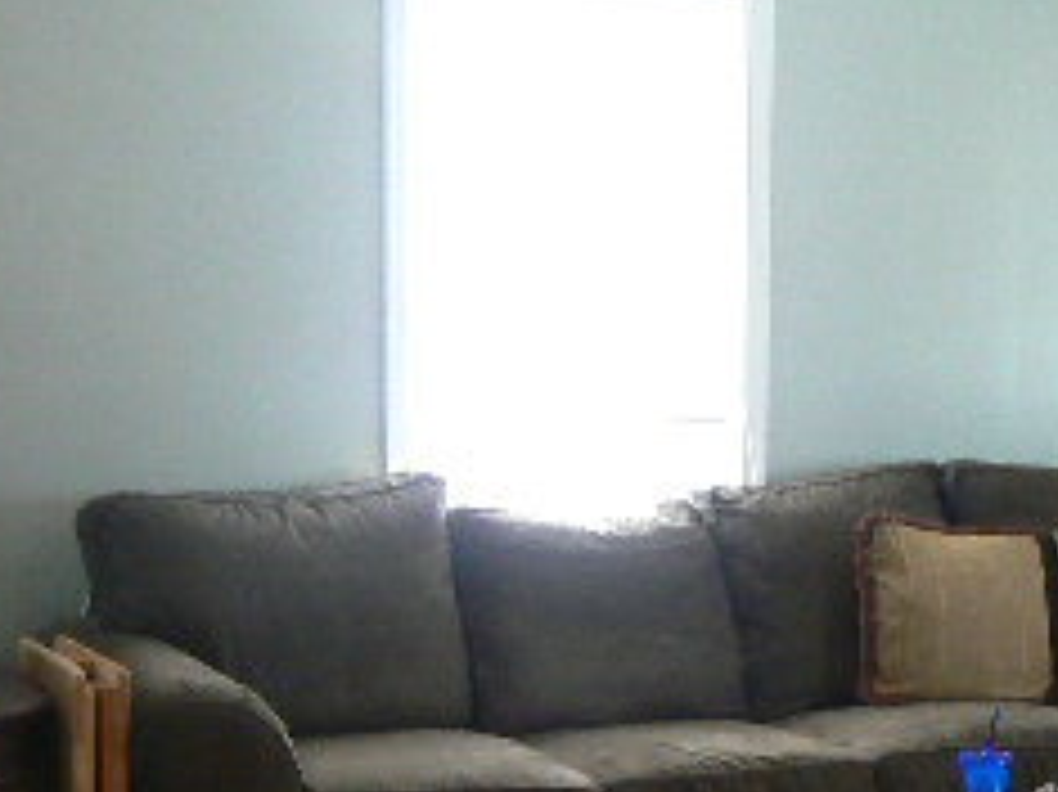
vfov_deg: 14.9
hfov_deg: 19.9
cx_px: 797
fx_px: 2994
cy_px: 734
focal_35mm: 98
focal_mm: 6
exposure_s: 1/30
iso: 160
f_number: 2.8
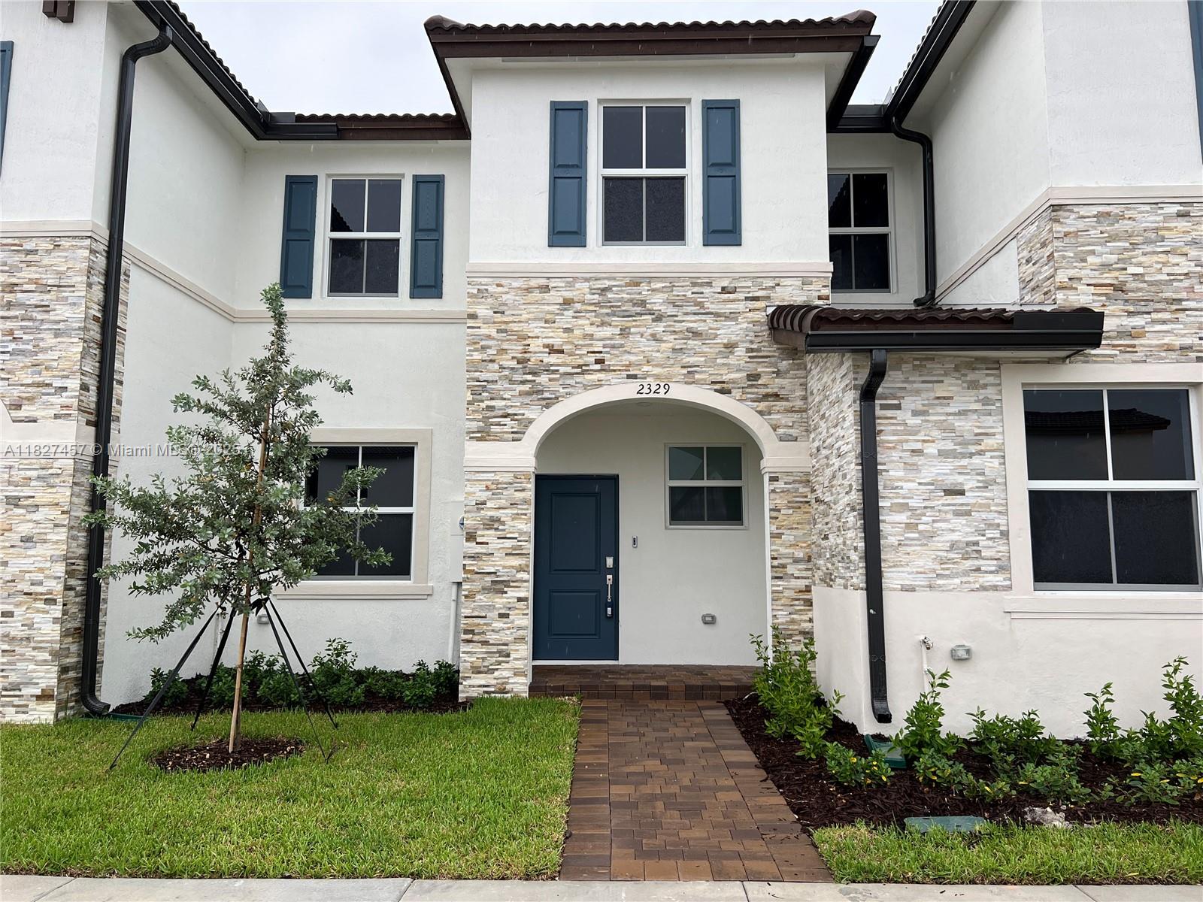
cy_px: 451
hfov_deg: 67.3
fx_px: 904
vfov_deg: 53.1
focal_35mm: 26
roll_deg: -0.7
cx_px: 602
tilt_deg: +6.0
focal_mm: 5.7
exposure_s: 1/552
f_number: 1.5
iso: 50
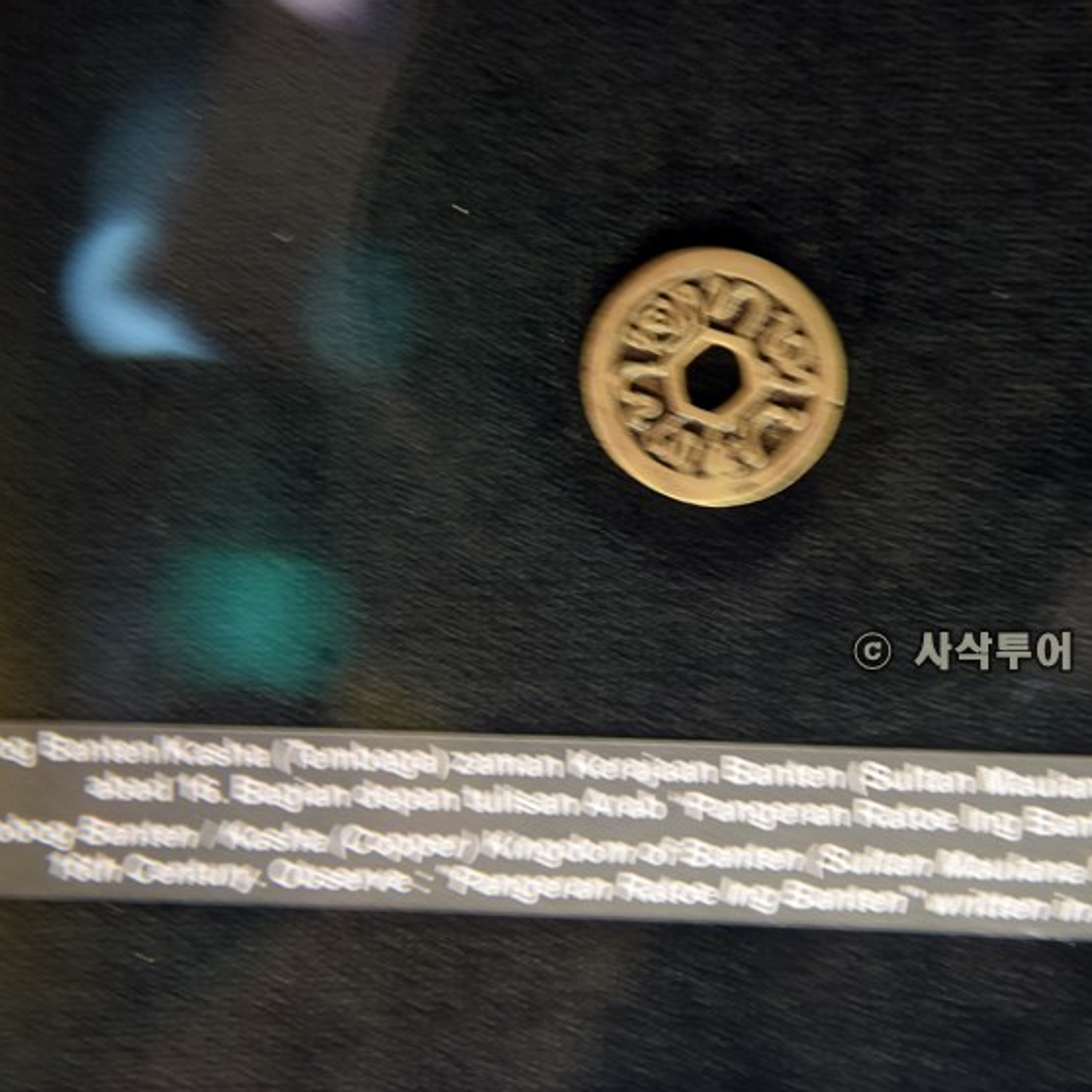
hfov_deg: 26.8
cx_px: 648
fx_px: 2284
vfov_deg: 26.9
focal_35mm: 64
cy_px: 547
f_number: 2.8
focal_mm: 50
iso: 1000
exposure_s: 1/10
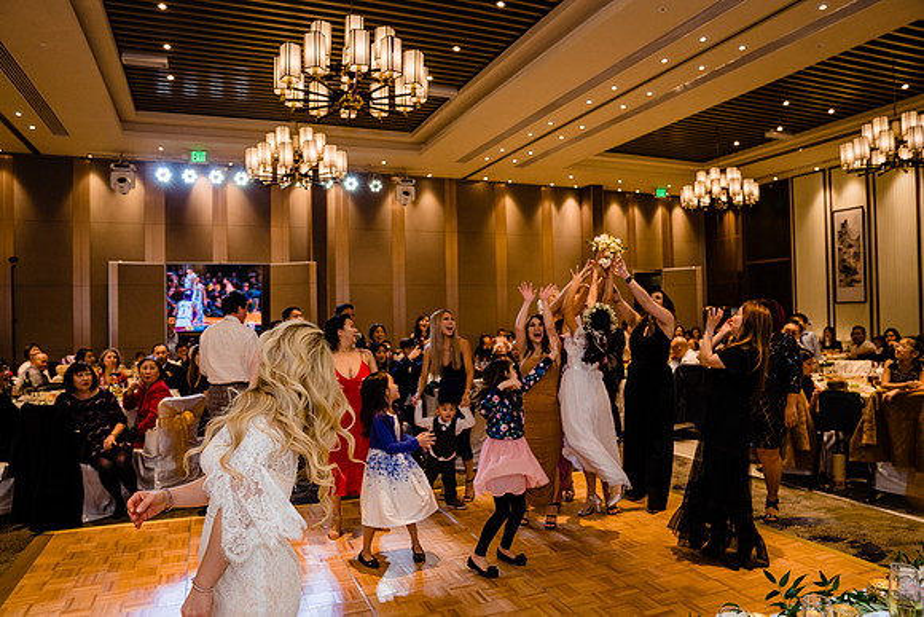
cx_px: 462
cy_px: 308
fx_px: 616
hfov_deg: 73.7
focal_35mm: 24
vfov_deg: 53.2
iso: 1000
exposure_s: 1/160
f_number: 4
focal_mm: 24
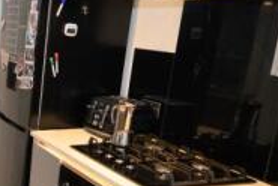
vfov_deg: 25.5
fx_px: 410
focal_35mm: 53
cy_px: 126
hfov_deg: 30.8
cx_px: -66
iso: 400
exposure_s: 1/60
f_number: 4
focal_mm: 10
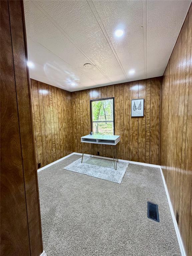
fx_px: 104
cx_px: 96
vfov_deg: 102.1
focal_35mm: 14
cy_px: 128
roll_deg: +1.4
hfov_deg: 85.7
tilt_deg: -5.5
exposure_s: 1/60
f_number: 2.2
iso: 320
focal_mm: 2.22
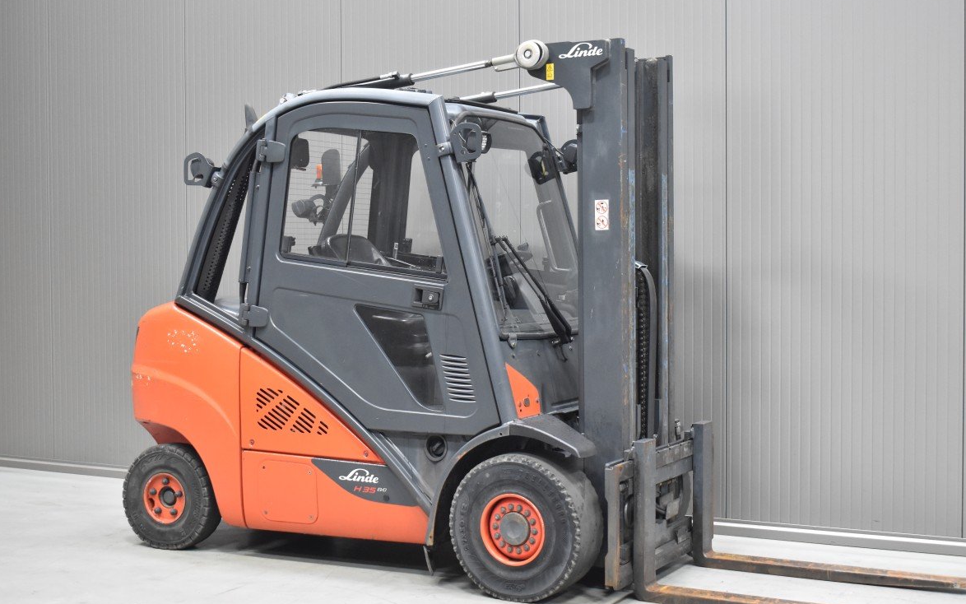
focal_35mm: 50
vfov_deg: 25.8
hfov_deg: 40.3
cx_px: 490
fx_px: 1316
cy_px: 304
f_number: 4.5
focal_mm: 32
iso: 2000
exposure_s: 1/40
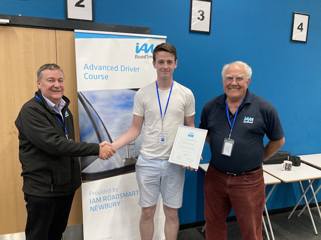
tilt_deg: -5.8
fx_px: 260
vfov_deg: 49.7
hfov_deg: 63.5
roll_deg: -0.9
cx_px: 160
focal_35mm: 28
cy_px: 120
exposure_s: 1/50
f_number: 1.8
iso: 200
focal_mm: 3.99
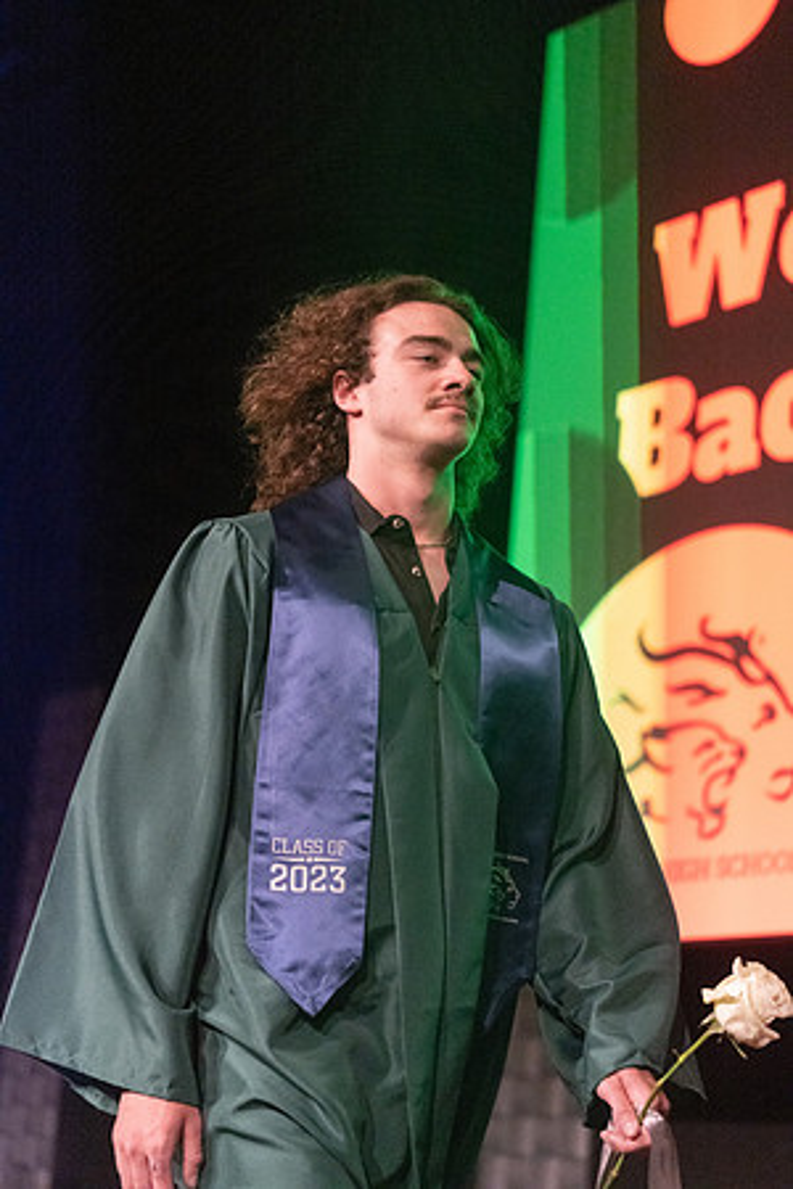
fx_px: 2313
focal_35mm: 70
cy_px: 594
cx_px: 396
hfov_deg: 19.5
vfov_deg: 28.8
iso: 16000
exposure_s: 1/1000
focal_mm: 70
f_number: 2.8
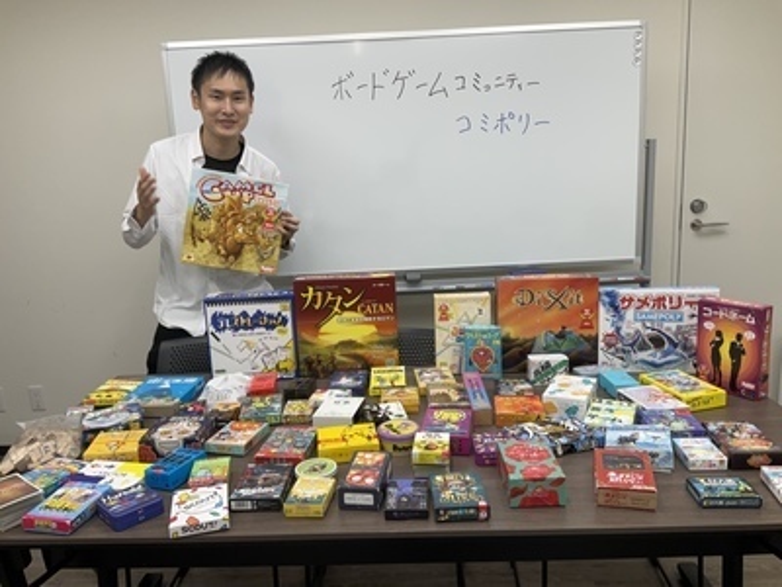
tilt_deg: -11.5
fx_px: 655
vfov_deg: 48.2
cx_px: 391
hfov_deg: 61.7
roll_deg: +1.5
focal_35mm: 29
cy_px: 294
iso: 40
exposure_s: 1/100
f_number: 1.8
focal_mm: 3
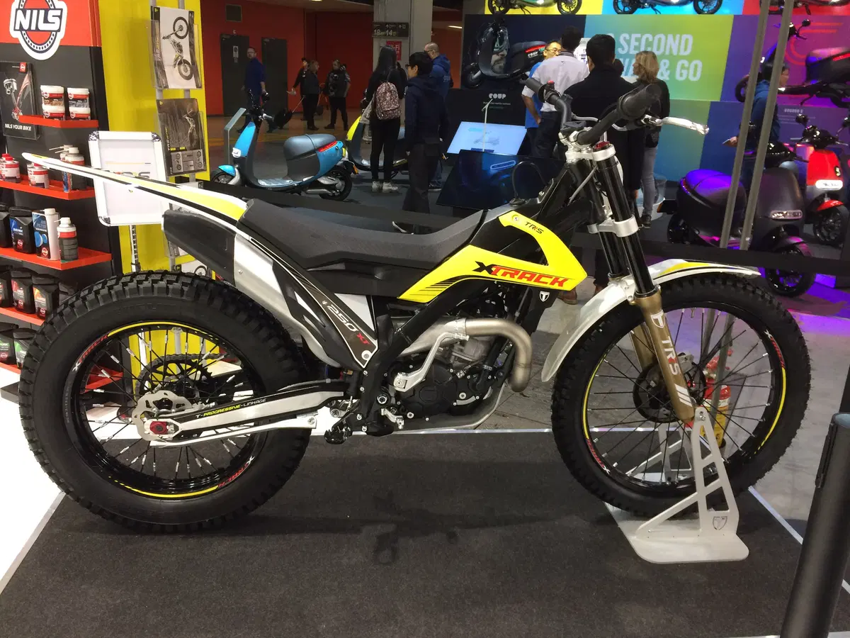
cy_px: 319
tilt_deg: -19.3
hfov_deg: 61.7
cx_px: 425
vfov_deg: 48.2
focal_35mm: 29
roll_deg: -0.9
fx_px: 712
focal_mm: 4.15
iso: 80
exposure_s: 1/33
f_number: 2.2
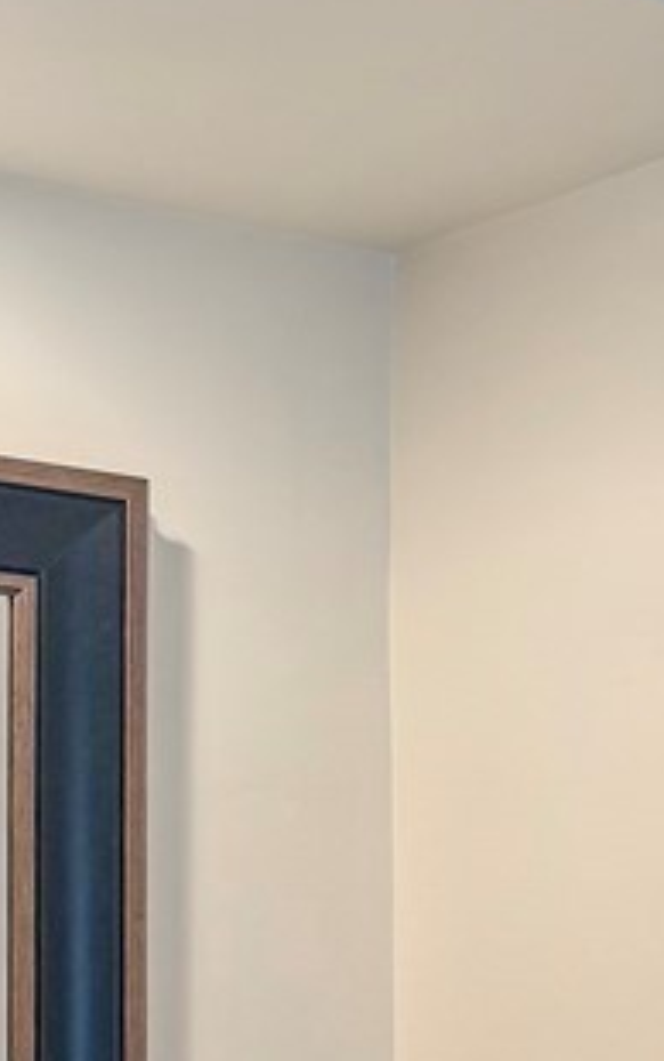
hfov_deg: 14.9
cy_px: 1595
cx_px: 856
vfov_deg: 20.9
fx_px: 2430
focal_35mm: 84
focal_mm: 6.76
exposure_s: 1/60
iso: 100
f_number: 1.78
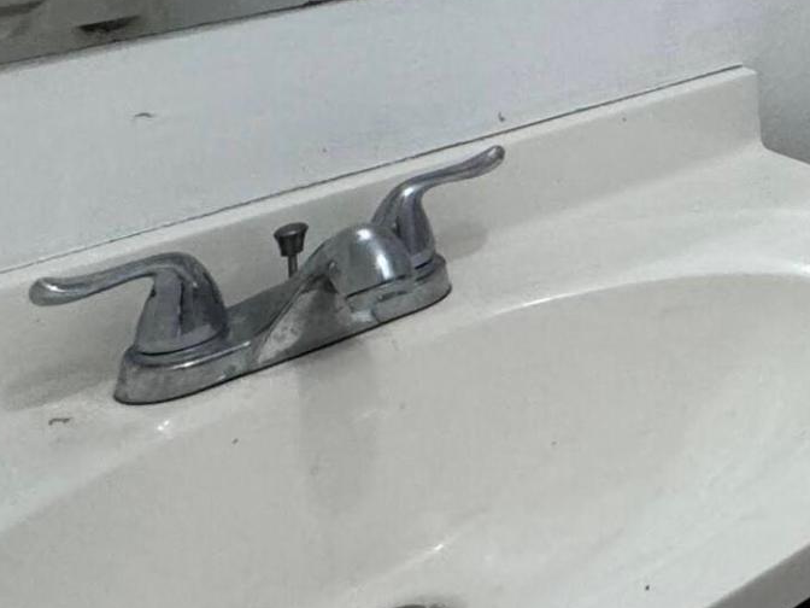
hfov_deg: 22.2
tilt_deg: +0.6
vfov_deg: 20.1
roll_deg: +0.8
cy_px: -373
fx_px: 1404
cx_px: 1398
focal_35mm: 60
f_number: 2.2
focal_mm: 2.22
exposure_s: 1/120
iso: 200
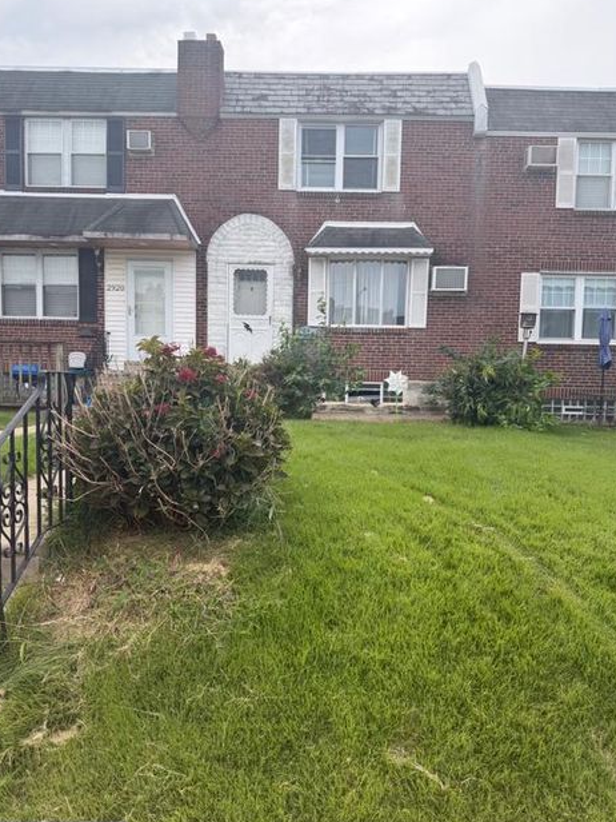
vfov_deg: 67.3
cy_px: 425
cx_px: 317
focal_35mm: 26
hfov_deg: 53.1
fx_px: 617
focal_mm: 6.76
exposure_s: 1/1812
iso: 100
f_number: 1.78
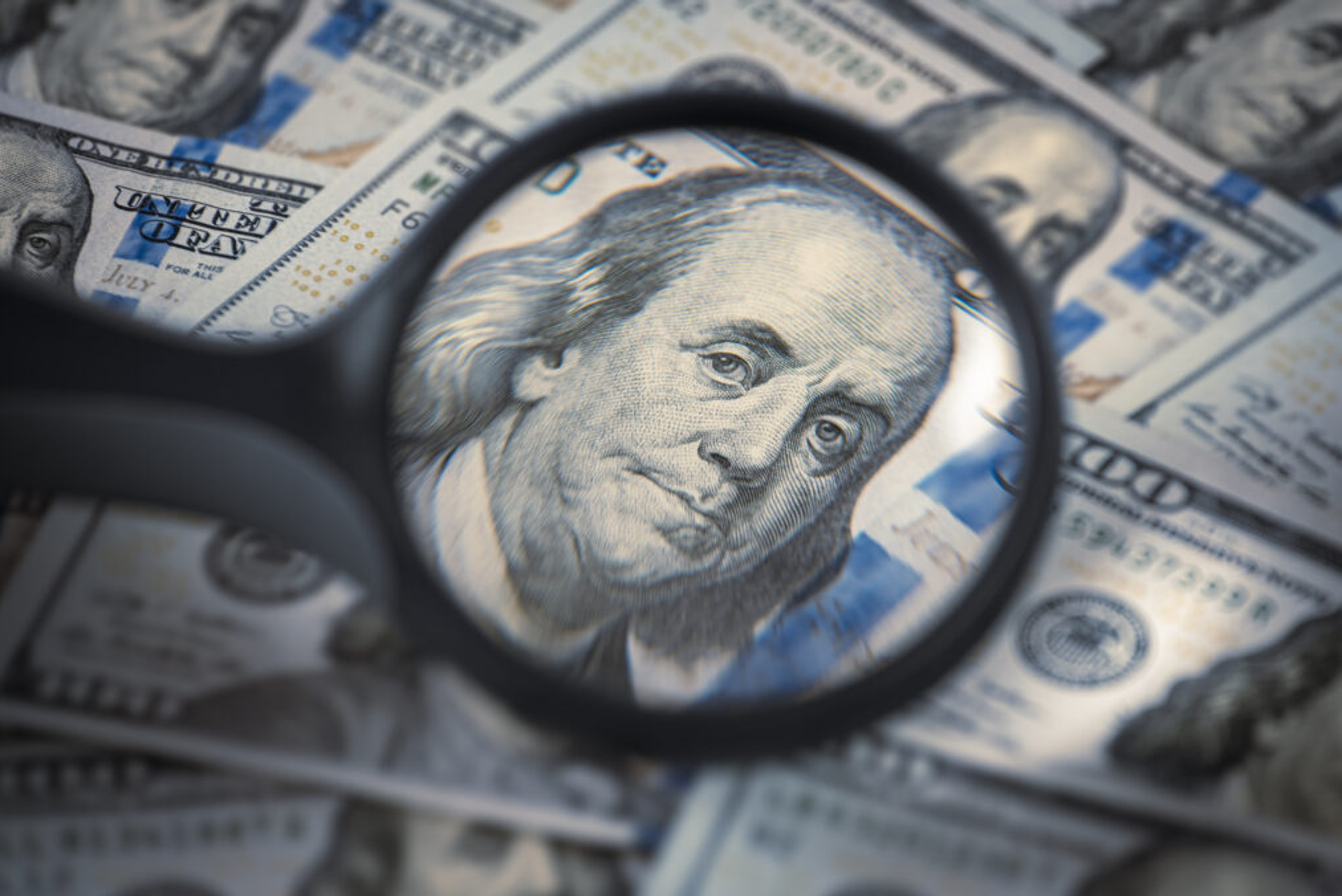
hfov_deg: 11.6
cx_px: 666
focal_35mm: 177
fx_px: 6602
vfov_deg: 7.8
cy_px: 449
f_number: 7.1
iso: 320
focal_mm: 175
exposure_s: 1/160
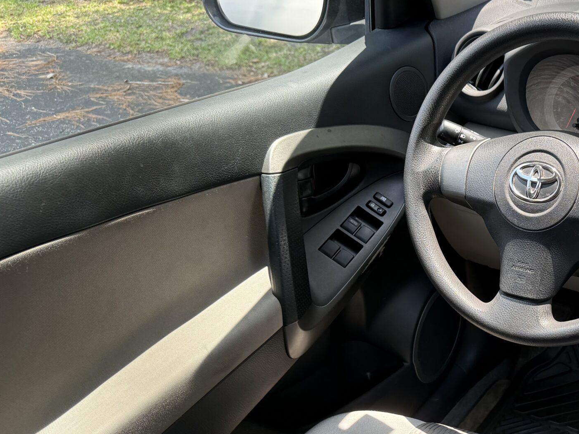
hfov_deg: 40.1
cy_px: 330
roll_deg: +1.5
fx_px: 736
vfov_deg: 32.2
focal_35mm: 44
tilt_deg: -33.0
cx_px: 510
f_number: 1.78
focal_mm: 6.76
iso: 125
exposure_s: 1/234
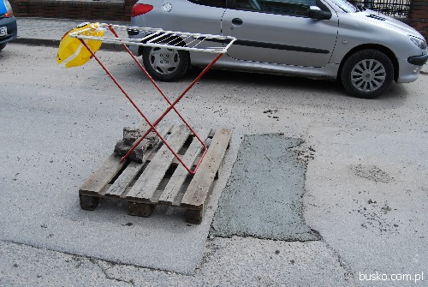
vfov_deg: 37.0
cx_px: 214
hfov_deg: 53.1
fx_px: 429
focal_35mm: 36
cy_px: 144
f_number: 7.1
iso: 100
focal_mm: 24
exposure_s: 1/200
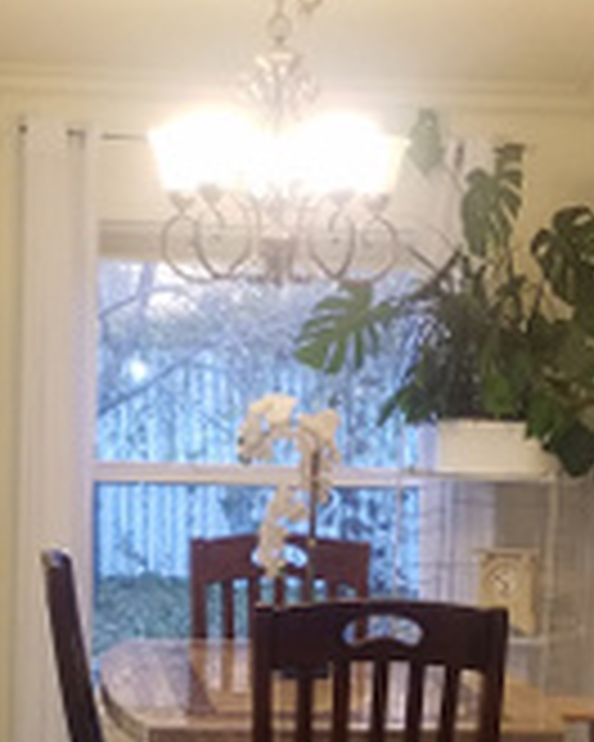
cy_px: 805
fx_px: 1626
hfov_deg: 20.7
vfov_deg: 24.1
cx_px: 378
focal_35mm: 74
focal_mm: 4.2
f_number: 1.7
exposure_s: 1/40
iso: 100
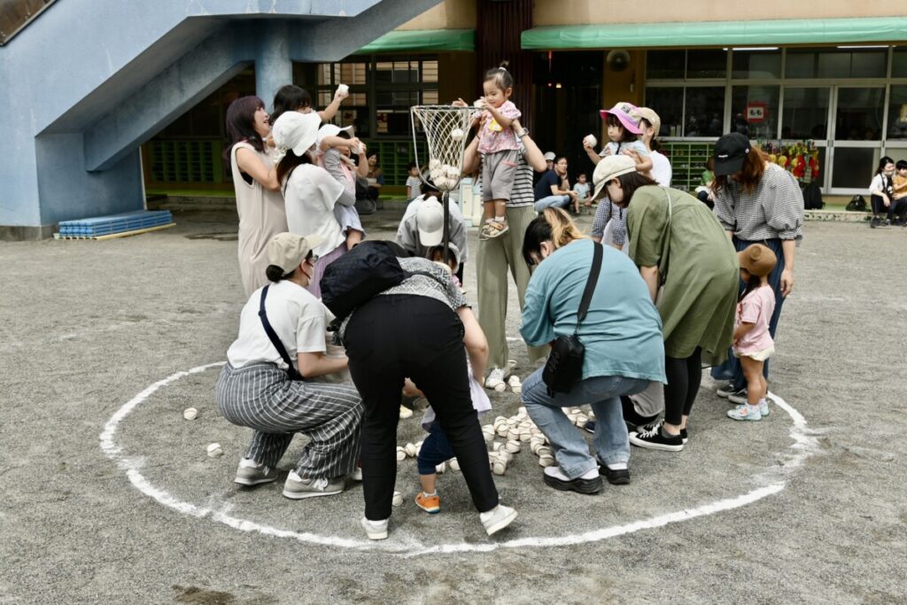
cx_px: 454
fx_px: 907
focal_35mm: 36
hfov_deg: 53.1
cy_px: 302
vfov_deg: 36.9
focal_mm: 24
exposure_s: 1/250
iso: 100
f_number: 5.6
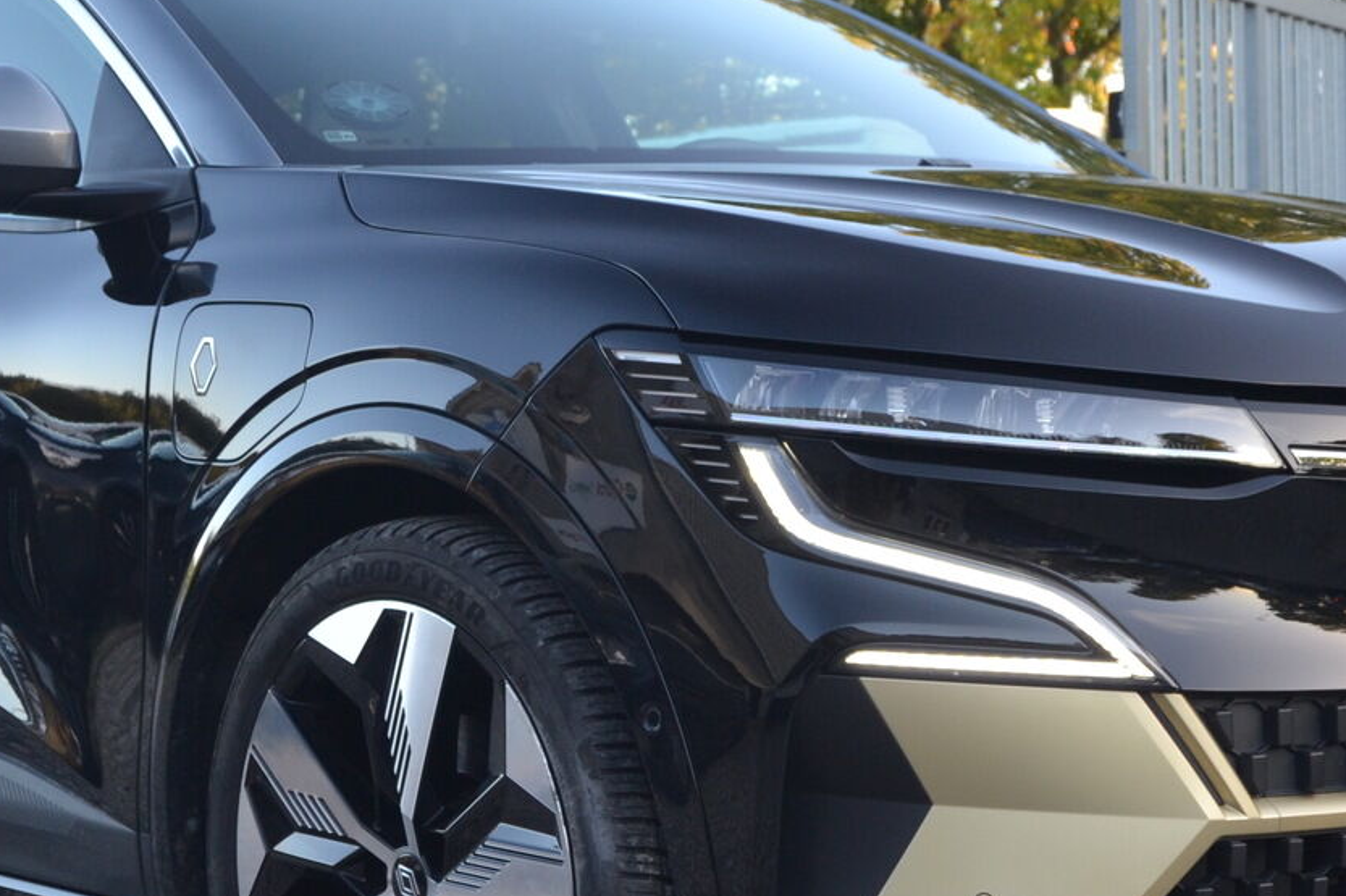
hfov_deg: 24.5
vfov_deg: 16.4
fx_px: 3102
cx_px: 575
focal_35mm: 83
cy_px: 546
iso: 280
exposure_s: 1/125
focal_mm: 24
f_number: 5.6
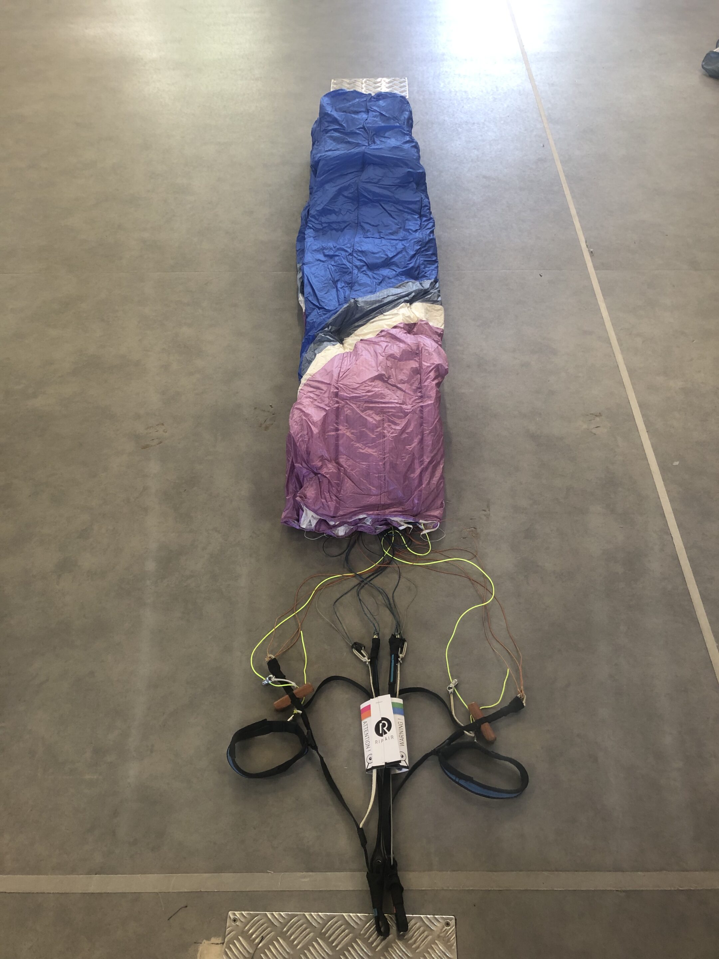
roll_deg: +0.3
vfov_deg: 63.4
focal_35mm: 28
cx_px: 360
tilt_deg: -44.5
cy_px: 480
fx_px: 775
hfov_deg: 49.7
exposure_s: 1/25
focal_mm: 3.99
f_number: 1.8
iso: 32
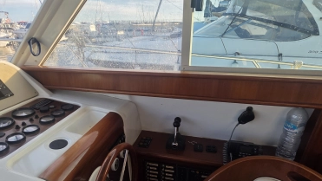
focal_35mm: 21
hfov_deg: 83.8
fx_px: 179
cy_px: 116
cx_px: 154
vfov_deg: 52.9
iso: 40
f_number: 1.9
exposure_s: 1/267
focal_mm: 2.2
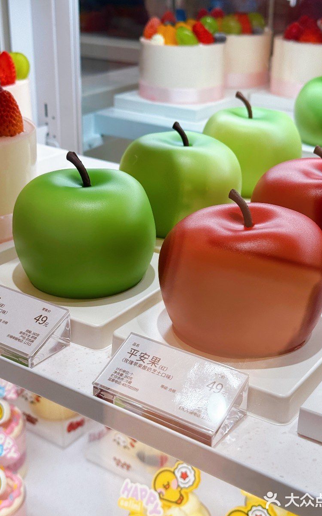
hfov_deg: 25.3
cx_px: 159
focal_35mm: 51
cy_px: 258
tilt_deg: -23.2
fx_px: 716
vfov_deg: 39.6
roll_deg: -2.2
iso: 100
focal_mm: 6.76
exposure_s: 1/625
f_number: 1.78
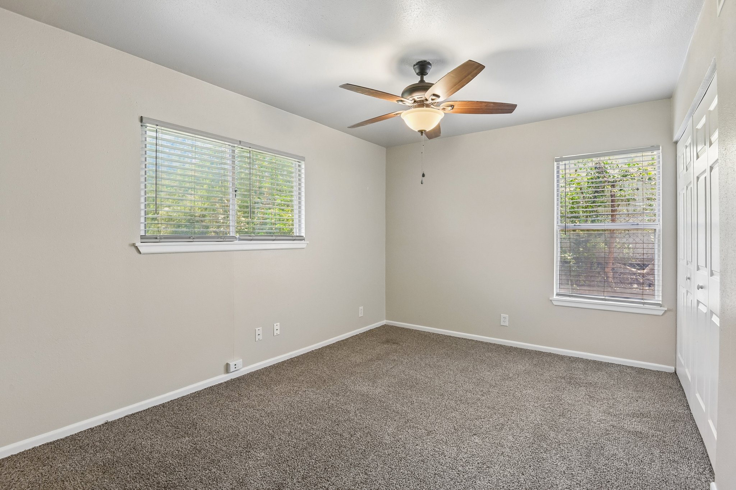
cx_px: 368
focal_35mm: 17
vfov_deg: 70.4
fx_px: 348
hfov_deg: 93.3
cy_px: 245
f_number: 8
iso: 1600
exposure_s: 1/15
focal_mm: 17
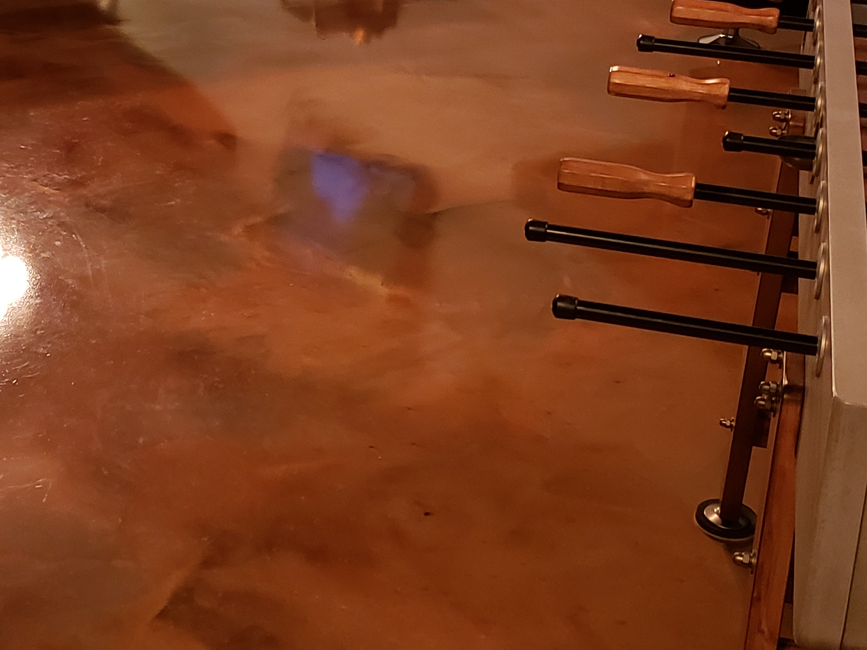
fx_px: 1778
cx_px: 241
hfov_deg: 27.1
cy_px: 156
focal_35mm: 71
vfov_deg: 20.5
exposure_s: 1/13
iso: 250
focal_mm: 4.3
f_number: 1.5
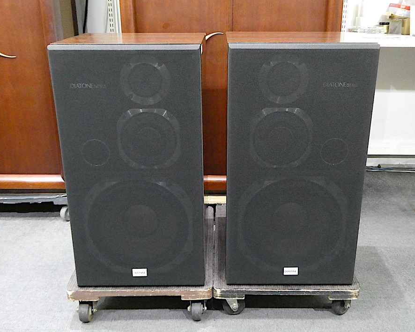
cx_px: 214
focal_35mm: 37
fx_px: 454
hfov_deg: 49.1
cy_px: 168
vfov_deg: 40.1
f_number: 3.7
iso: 1600
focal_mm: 6.3
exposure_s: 1/15
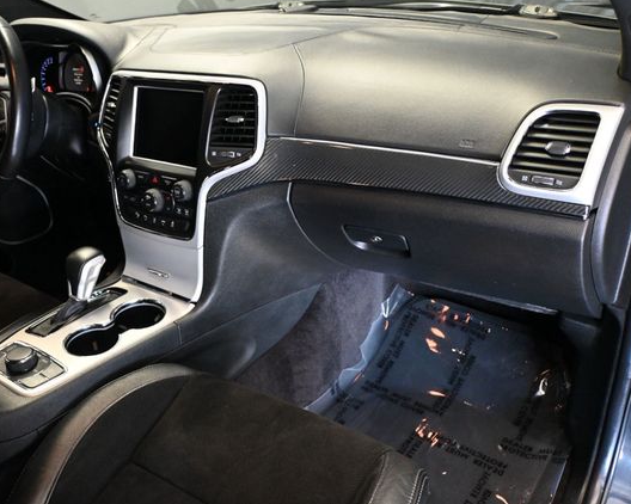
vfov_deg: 44.2
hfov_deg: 53.7
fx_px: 621
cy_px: 251
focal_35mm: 33
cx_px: 278
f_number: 3.8
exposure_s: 1/60
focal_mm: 19.5
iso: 4500
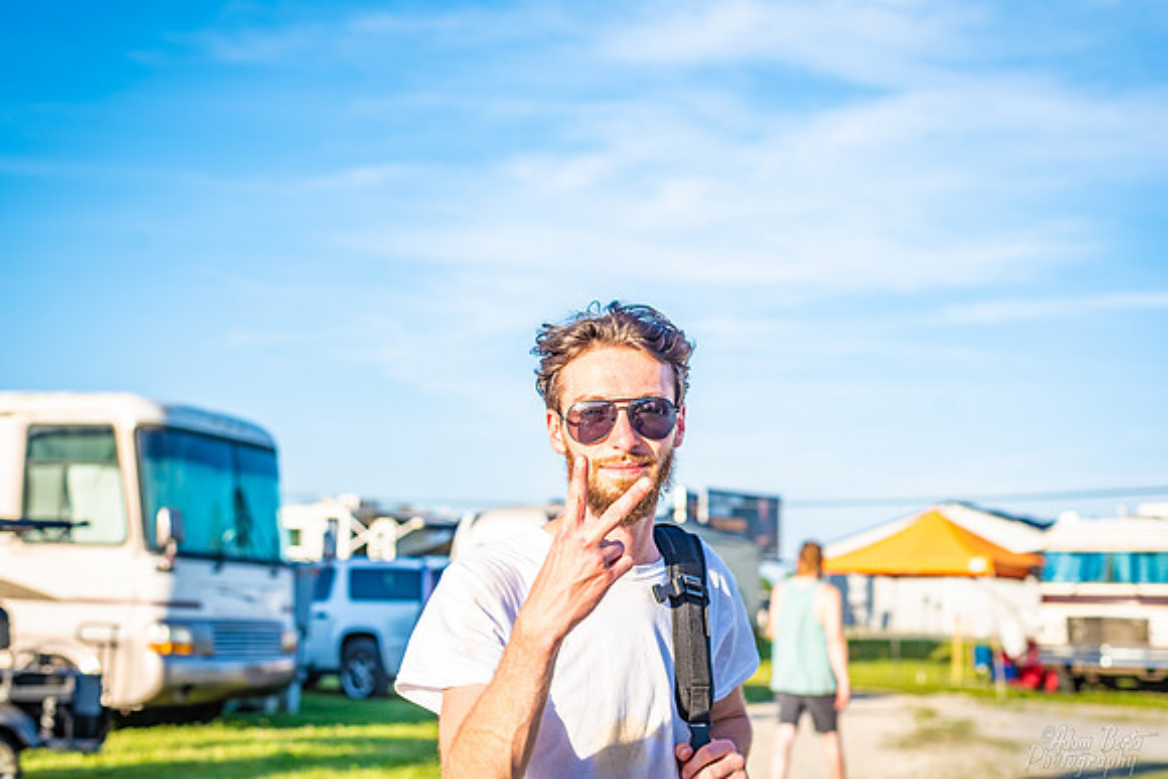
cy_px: 390
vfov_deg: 27.0
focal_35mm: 50
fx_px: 1623
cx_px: 584
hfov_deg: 39.6
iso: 100
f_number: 4.5
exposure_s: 1/400
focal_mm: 50
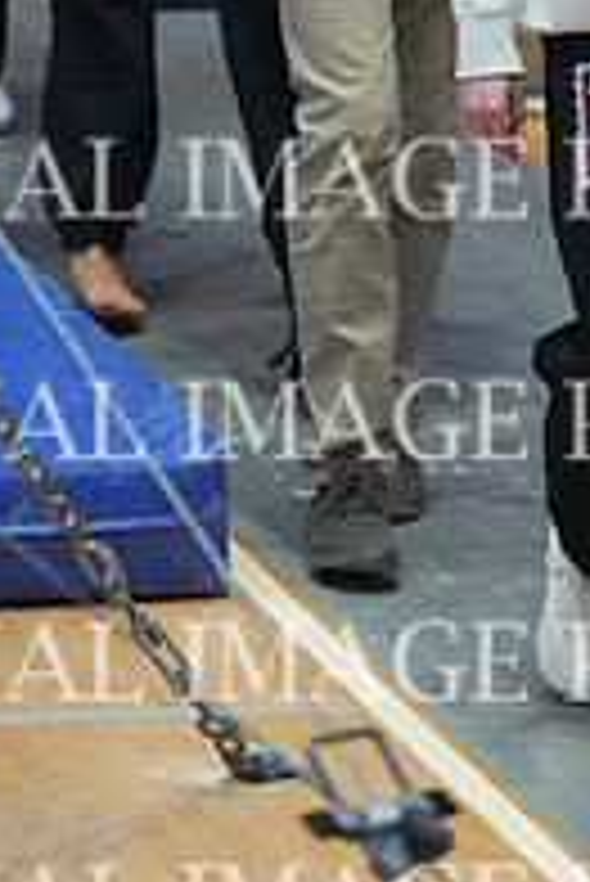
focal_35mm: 887
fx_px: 21765
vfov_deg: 2.3
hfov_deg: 1.6
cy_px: -184
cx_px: 534
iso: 20000
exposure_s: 1/1600
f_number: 3.5
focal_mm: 300
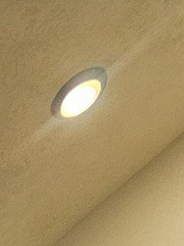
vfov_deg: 9.5
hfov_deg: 8.6
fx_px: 1071
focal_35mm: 151
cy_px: 786
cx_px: -313
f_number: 1.7
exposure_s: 1/120
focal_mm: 6.3
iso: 500
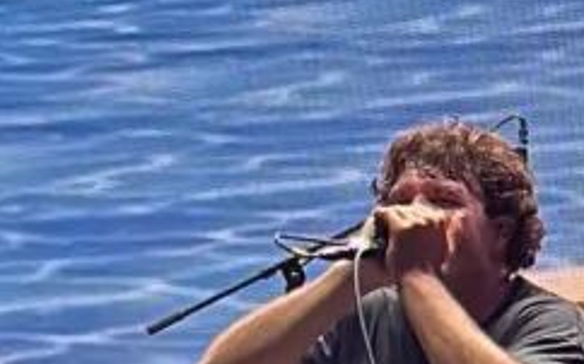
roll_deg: -2.3
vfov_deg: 3.0
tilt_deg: +8.7
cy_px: -89
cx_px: 577
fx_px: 6857
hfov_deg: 4.9
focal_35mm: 431
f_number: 1.78
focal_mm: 6.86
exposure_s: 1/120
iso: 125
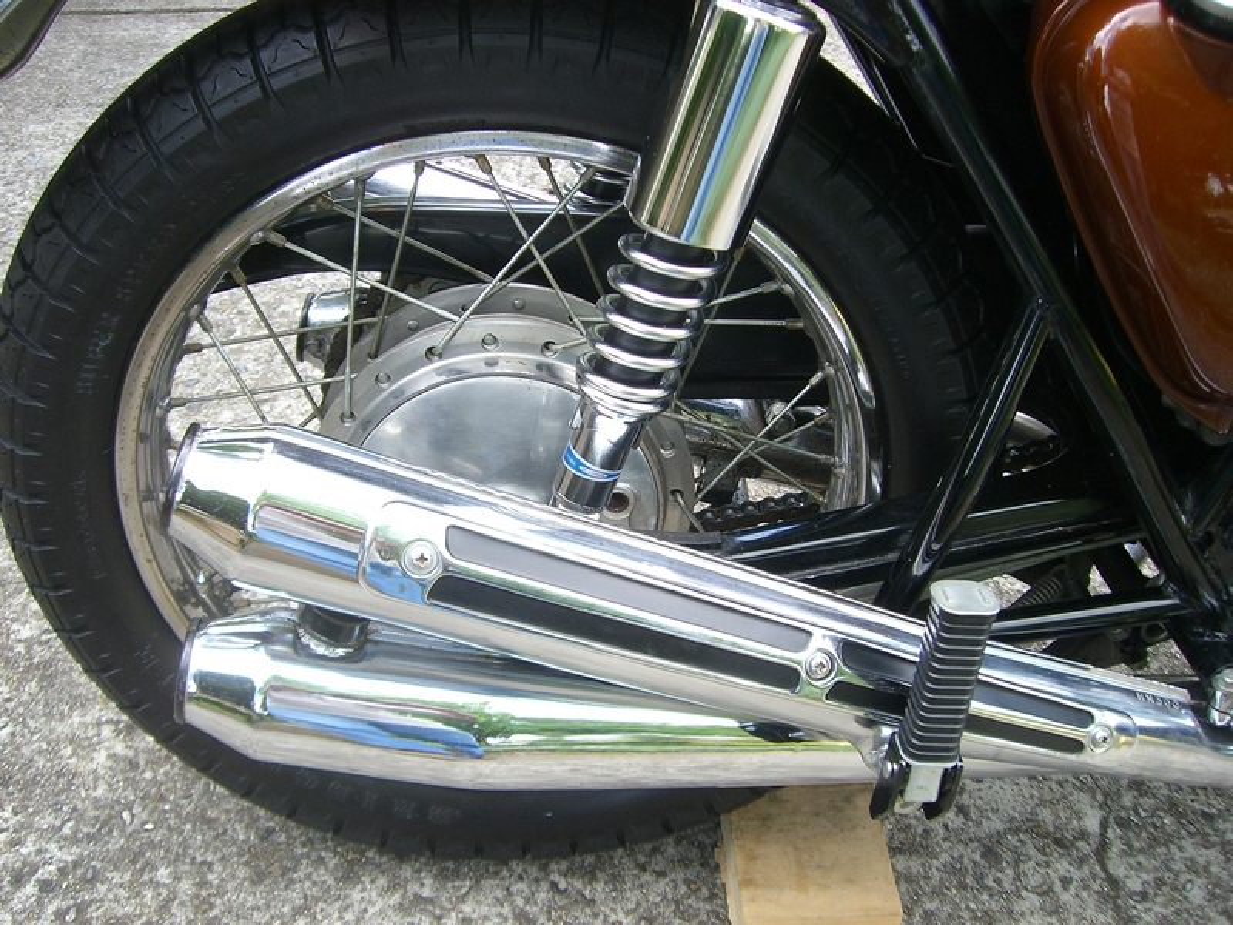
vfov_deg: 37.7
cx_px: 616
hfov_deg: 49.0
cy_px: 462
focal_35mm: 38
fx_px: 1354
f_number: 2.7
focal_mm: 6.2
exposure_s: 1/250
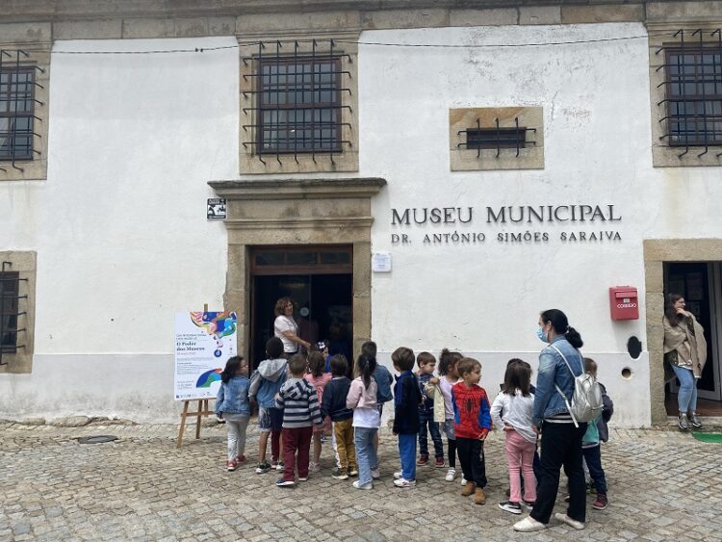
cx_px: 361
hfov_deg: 67.3
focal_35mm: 26
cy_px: 271
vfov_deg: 53.1
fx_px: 542
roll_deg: +0.6
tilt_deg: +4.5
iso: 32
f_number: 1.8
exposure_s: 1/4115
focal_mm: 4.25
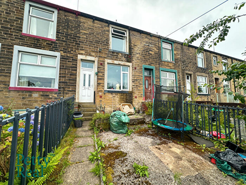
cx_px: 123
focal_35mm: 14
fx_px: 99
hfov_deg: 102.1
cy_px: 92
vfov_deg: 85.7
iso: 40
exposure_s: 1/647
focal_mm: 2.22
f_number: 2.2
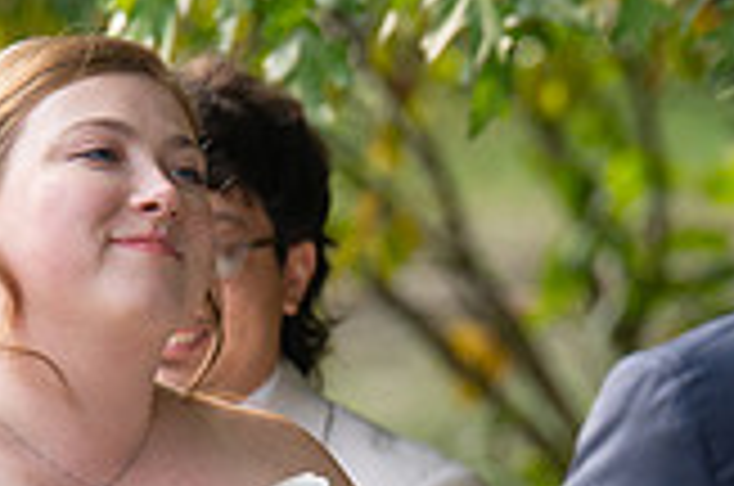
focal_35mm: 759
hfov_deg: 2.7
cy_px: 446
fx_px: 15445
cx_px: 570
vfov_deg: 1.8
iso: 640
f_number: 4.5
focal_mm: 200
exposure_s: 1/500
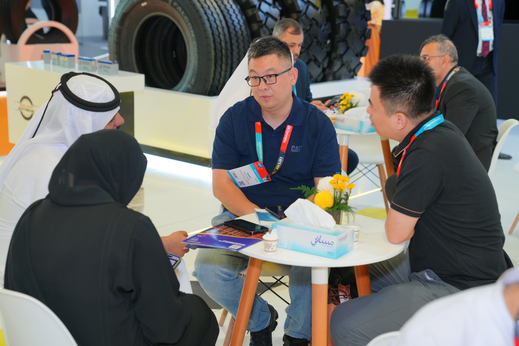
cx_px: 260
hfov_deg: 32.9
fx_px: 879
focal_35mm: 61
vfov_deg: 22.3
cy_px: 173
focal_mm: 61
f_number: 4
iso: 1000
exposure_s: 1/160
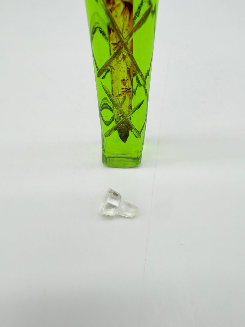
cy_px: 164
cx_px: 122
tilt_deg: -49.8
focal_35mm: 24
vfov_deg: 71.6
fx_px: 226
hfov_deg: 56.8
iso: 40
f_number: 2.2
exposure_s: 1/507
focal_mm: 2.22
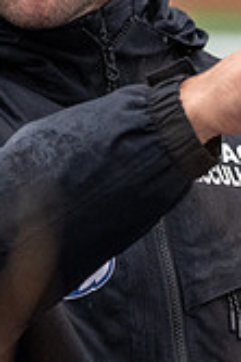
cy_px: -59
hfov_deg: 2.0
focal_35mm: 682
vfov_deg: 3.0
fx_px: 6862
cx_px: 78
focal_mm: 130
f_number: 2.8
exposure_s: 1/1000
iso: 3200
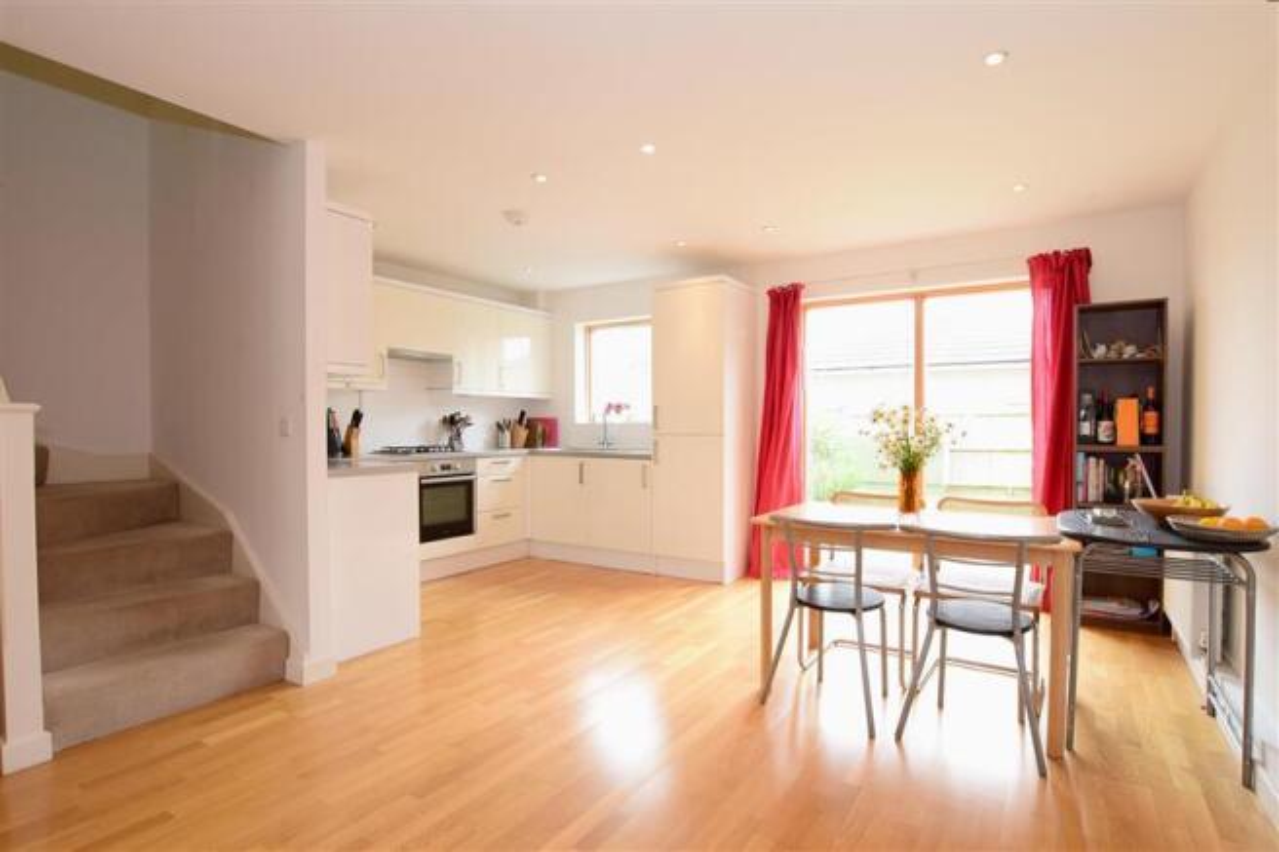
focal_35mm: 16
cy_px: 426
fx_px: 586
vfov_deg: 72.0
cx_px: 640
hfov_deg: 95.0
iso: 200
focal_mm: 11
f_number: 6.3
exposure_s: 1/20
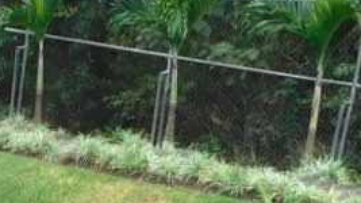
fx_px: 1435
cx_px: -50
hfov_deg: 14.0
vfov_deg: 7.4
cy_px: 532
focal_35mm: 150
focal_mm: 4
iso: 125
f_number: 3
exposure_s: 1/200
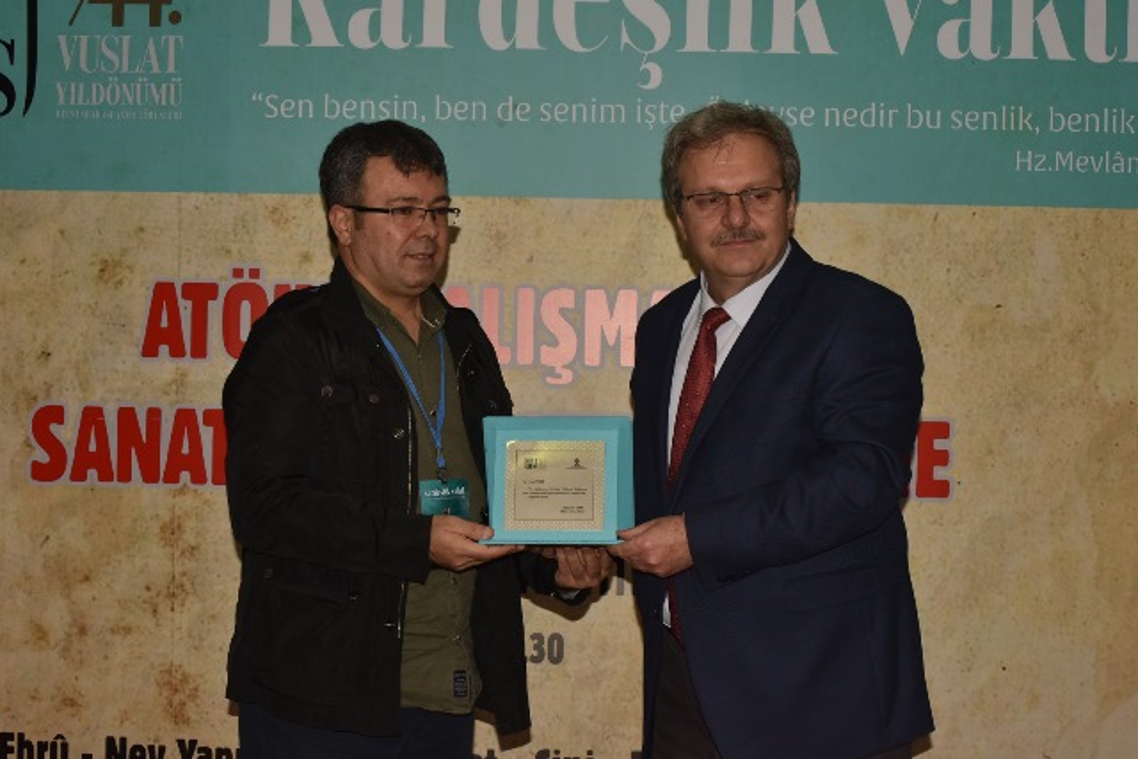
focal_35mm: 70
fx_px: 2213
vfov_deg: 19.5
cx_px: 569
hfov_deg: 28.8
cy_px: 380
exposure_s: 1/125
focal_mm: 70
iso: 1000
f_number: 16
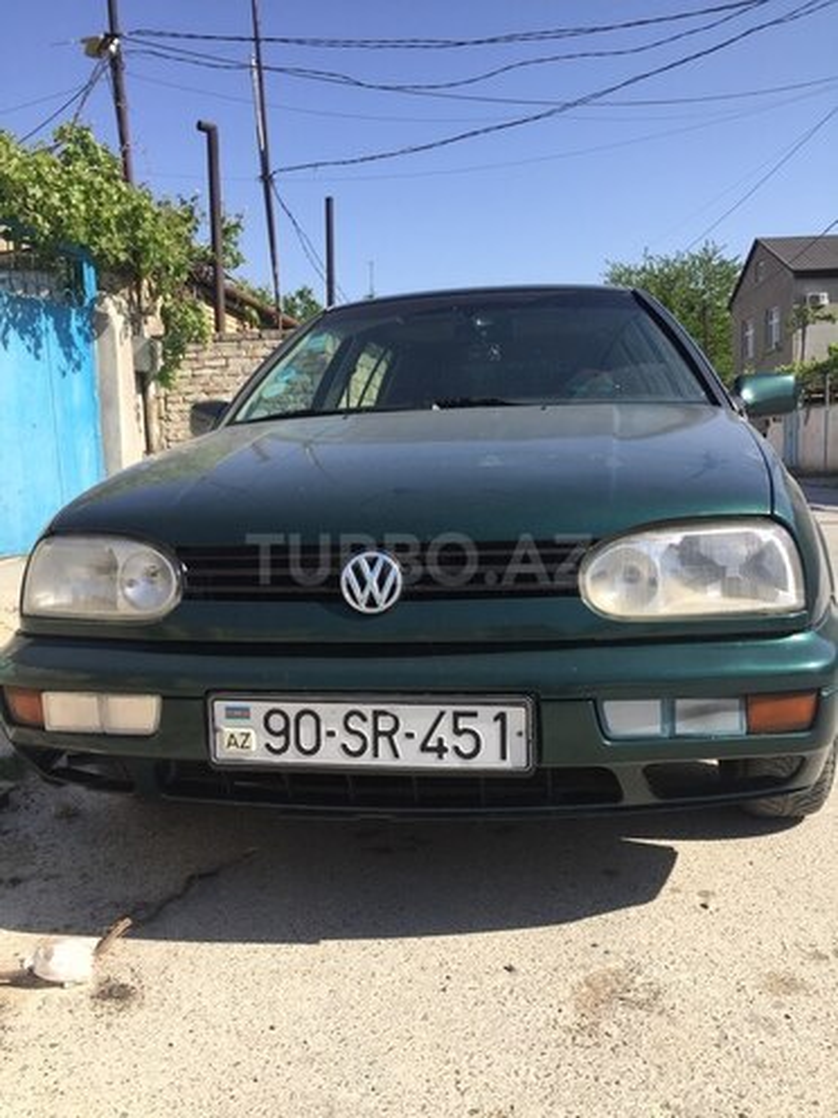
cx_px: 419
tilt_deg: -5.9
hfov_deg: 48.2
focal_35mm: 29
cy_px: 559
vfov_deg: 61.7
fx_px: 936
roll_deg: +2.2
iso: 32
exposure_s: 1/1236
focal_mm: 4.15
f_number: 2.2
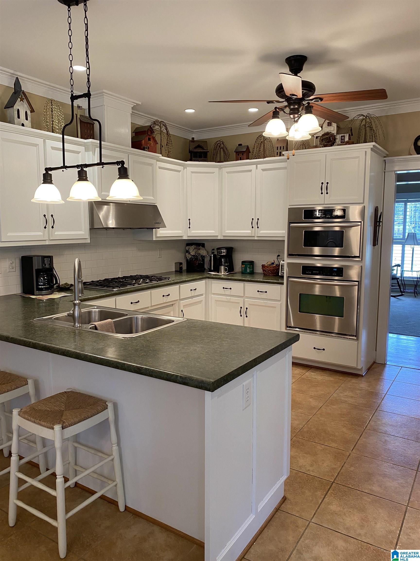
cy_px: 280
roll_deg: -1.0
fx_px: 421
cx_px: 210
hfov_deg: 53.1
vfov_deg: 67.3
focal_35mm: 26
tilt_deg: -7.6
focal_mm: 4.25
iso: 80
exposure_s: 1/60
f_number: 1.8
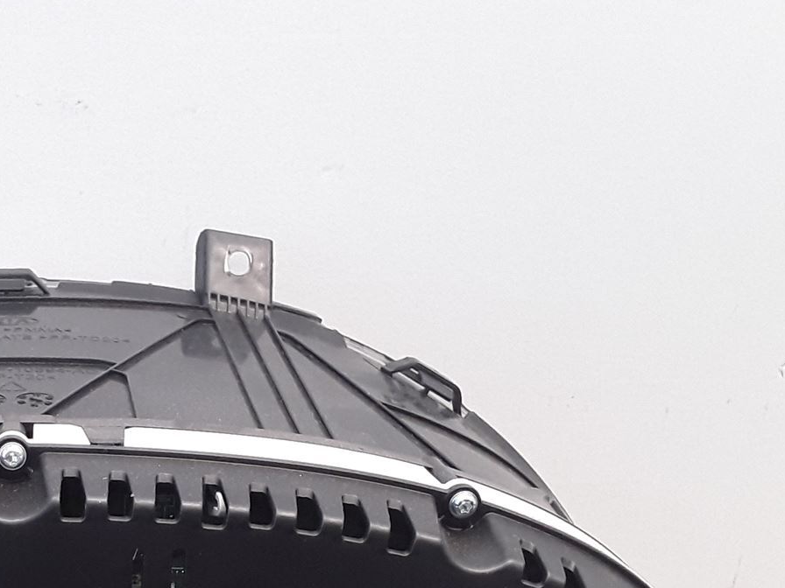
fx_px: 1451
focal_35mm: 64
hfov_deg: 28.5
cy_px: 665
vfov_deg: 21.6
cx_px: 5
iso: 100
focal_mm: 2.91
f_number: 1.9
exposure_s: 1/100
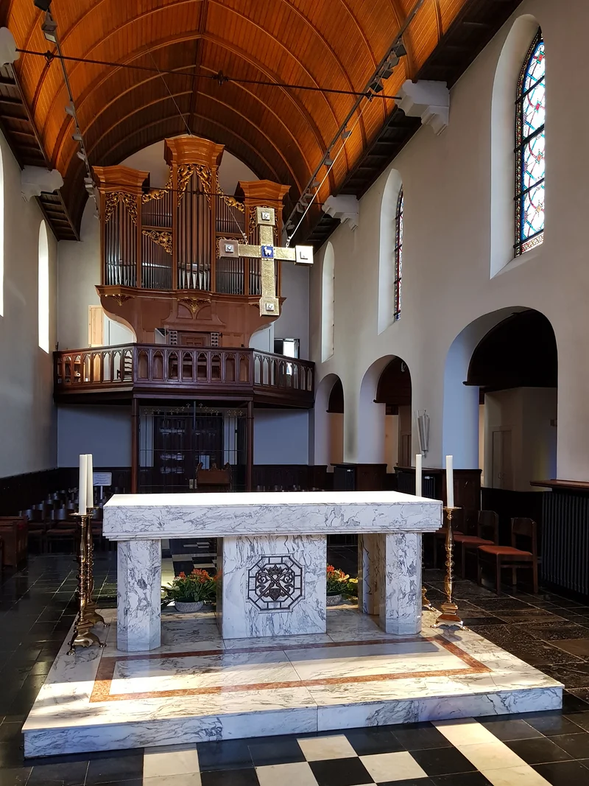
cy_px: 393
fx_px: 590
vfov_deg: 67.3
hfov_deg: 53.1
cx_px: 294
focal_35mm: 26
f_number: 1.7
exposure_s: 1/25
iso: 200
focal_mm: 4.3
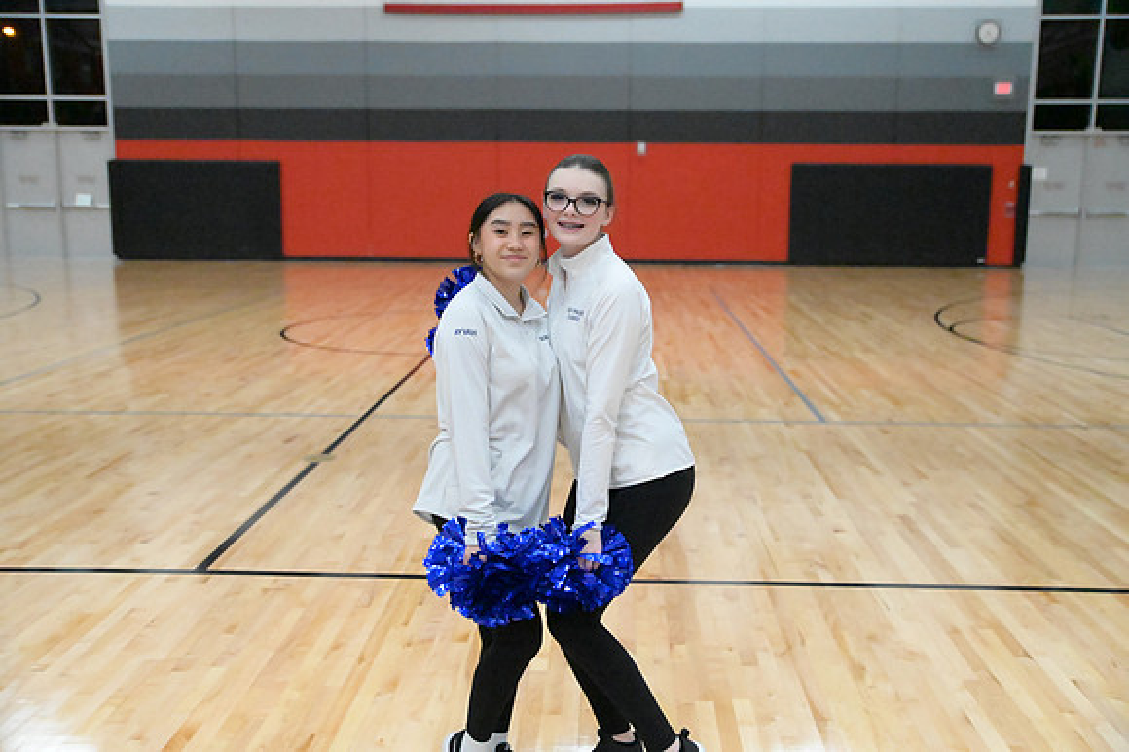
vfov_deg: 36.8
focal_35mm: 36
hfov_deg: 53.2
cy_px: 376
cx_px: 564
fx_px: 1128
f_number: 2.8
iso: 45600
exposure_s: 1/8000
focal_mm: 36
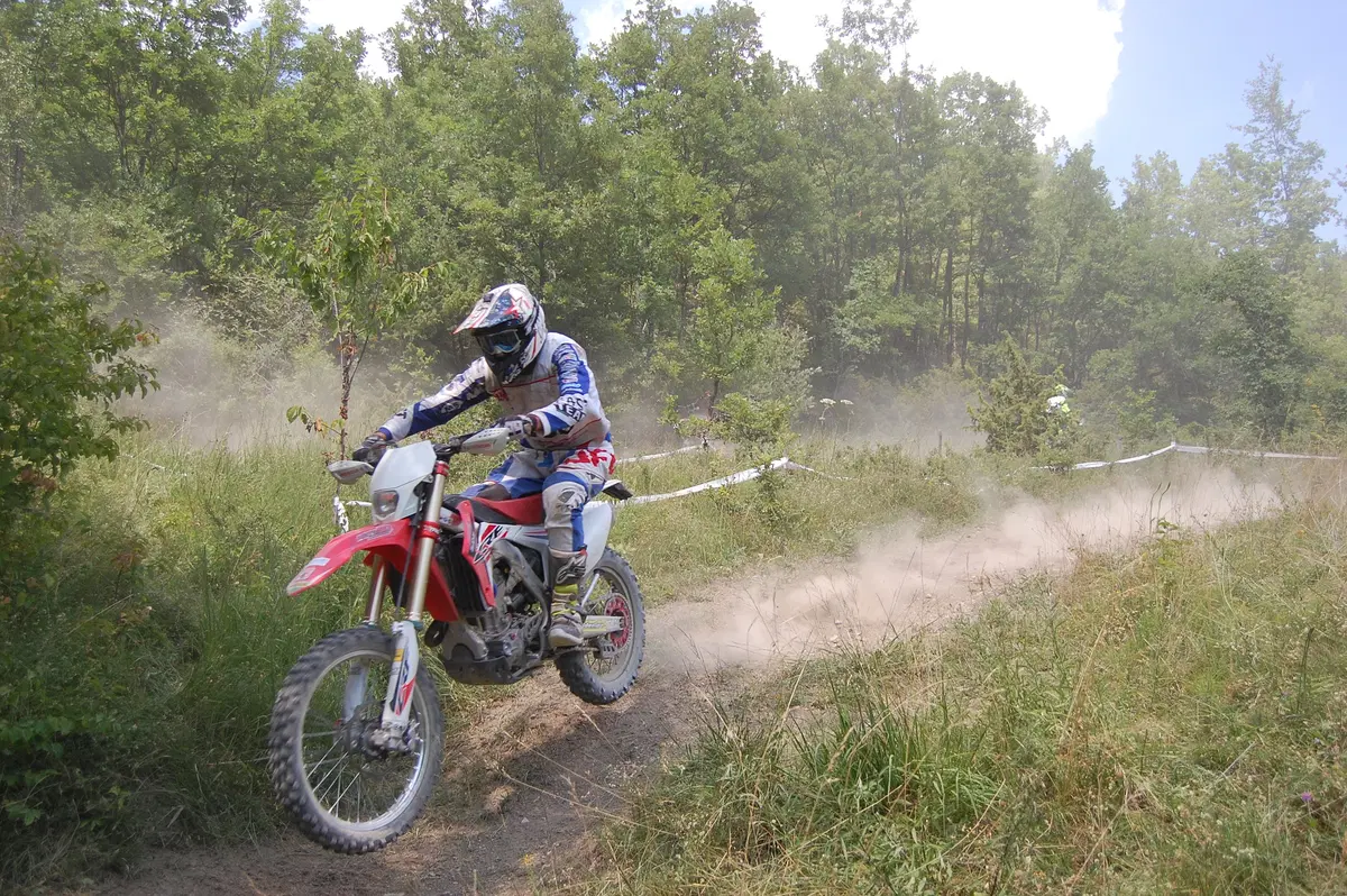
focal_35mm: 33
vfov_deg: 39.9
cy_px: 448
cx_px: 674
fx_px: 1234
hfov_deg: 57.3
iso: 360
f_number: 4
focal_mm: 22
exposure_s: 1/1000
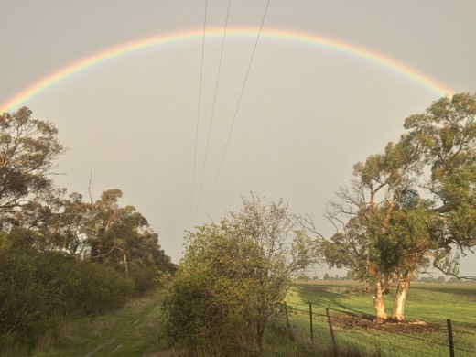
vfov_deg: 48.2
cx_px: 238
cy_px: 178
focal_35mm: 29
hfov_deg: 61.7
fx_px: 399
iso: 32
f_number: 2.2
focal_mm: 4.15
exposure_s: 1/534
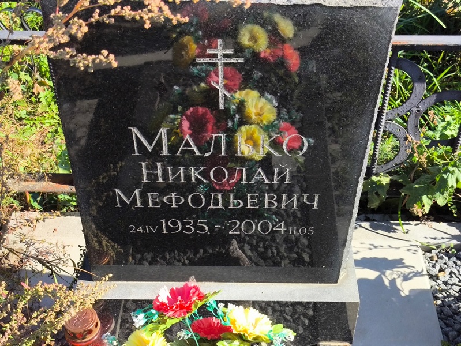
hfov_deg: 38.2
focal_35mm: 50
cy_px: 173
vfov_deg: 29.1
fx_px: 666
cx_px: 230
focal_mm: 4.71
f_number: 1.7
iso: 50
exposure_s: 1/569
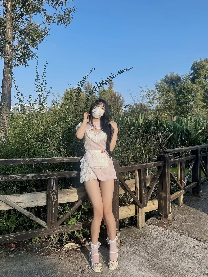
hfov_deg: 49.8
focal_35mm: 28
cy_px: 130
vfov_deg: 63.4
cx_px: 102
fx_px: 224
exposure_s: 1/60
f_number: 1.5
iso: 125
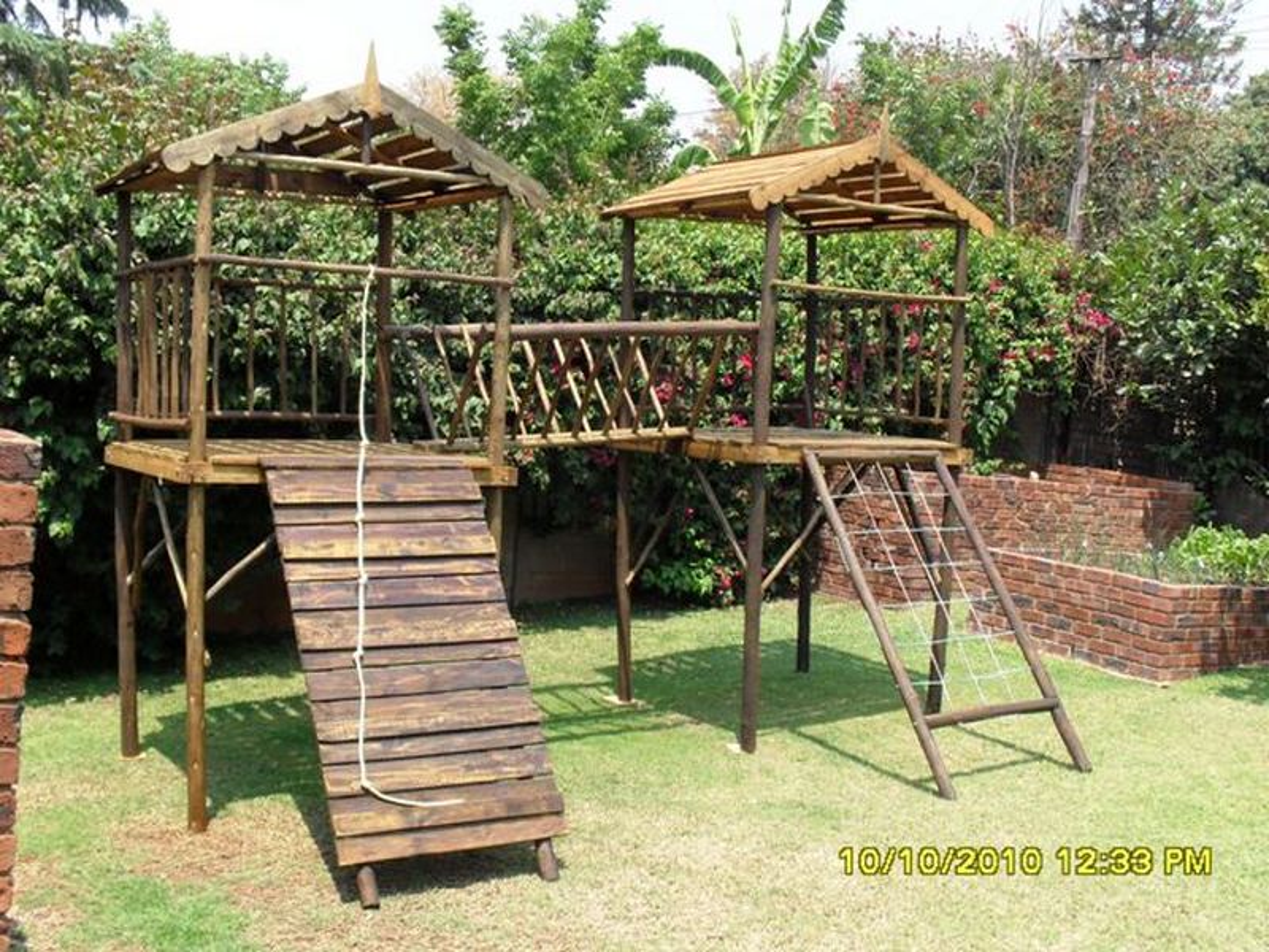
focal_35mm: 38
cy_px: 476
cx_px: 634
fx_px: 1393
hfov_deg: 49.0
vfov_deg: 37.7
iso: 80
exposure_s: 1/60
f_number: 8.3
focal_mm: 6.3
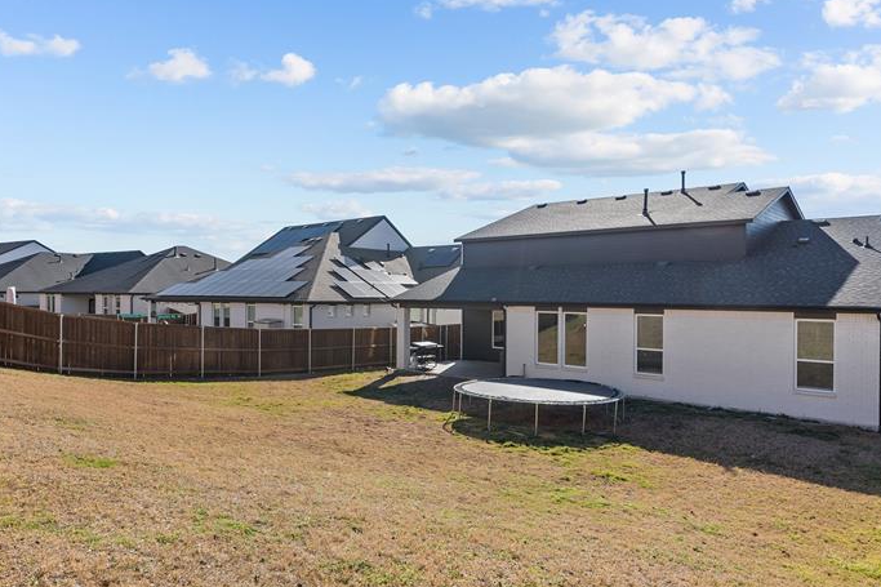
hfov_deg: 73.6
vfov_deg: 53.1
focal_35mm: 24
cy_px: 308
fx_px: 587
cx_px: 405
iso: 100
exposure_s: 1/100
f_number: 8
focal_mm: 16
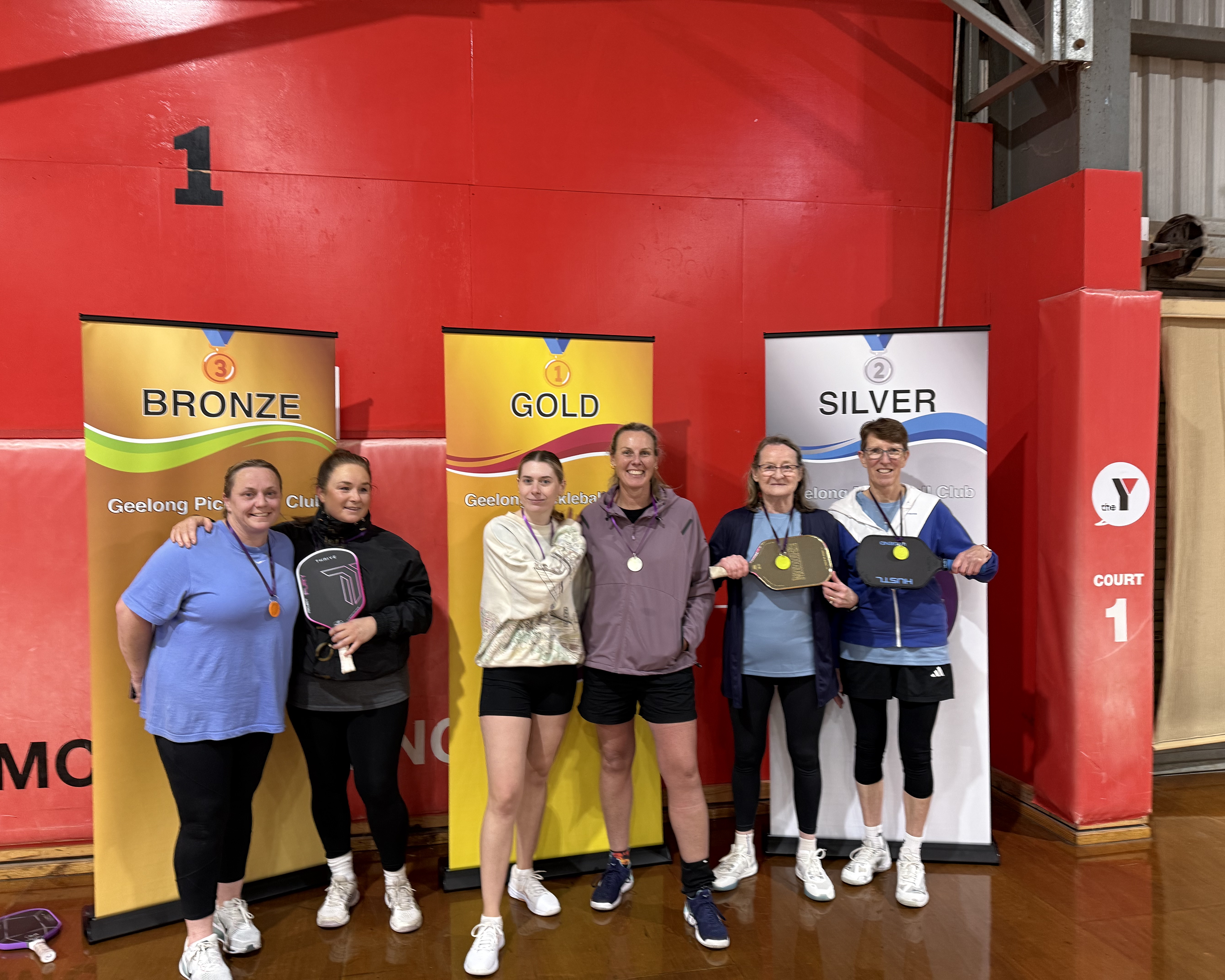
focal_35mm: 25
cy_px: 490
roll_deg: -0.3
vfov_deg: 56.8
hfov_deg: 68.0
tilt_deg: -2.2
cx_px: 577
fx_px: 906
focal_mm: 6.76
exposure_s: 1/50
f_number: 1.78
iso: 250
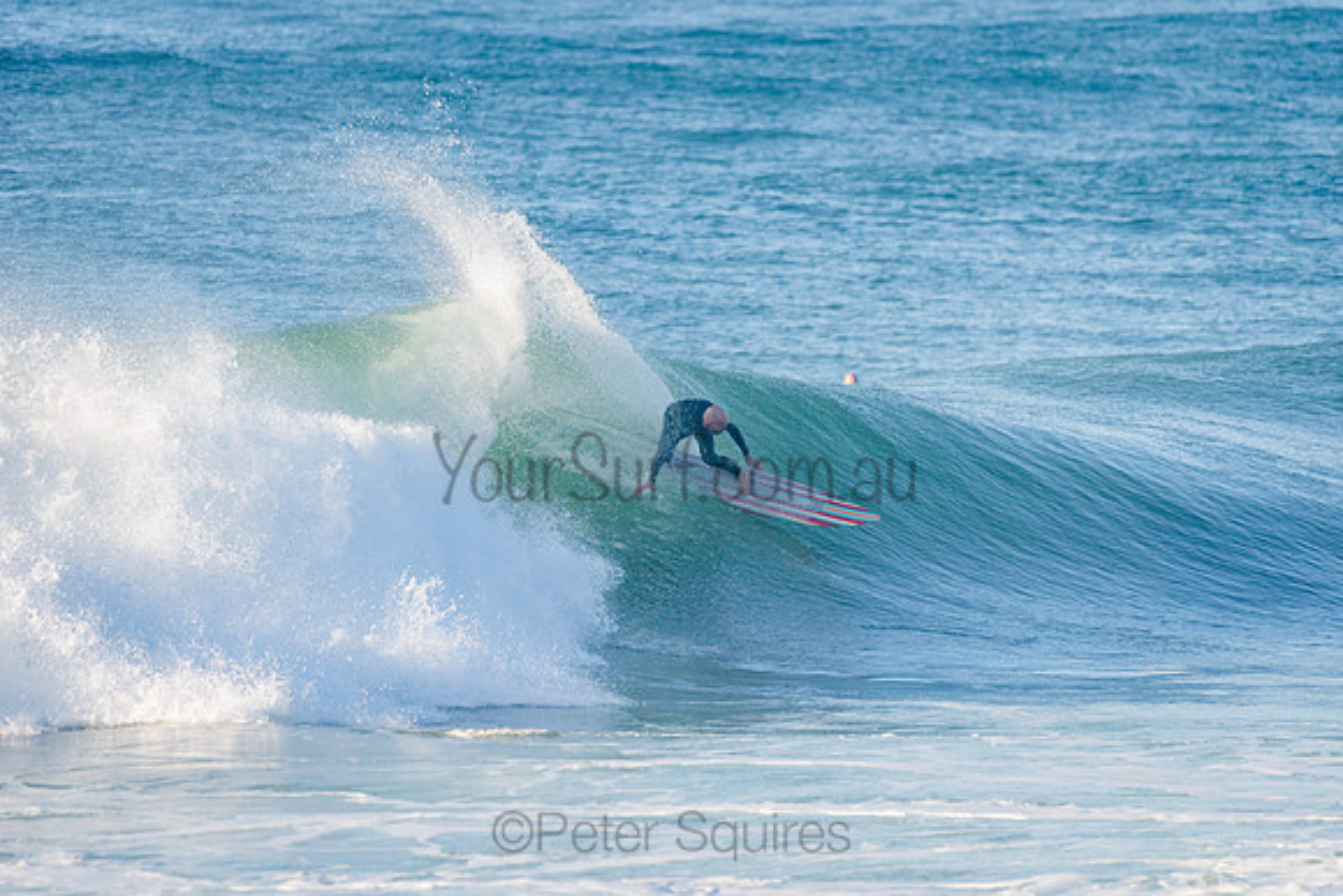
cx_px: 672
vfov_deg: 2.8
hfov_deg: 4.1
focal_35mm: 500
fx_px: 18656
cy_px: 448
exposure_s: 1/1600
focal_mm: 500
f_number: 5.6
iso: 280
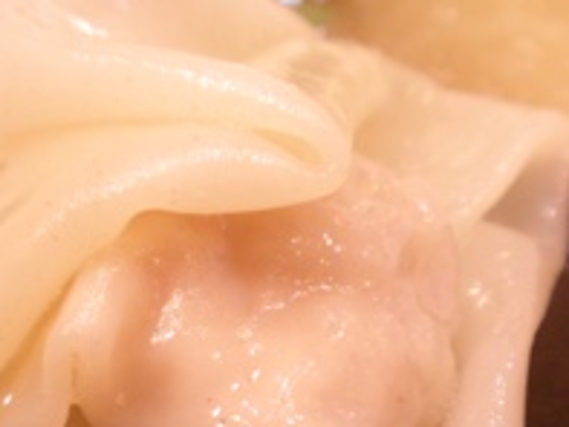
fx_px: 1234
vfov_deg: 19.5
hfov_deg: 25.8
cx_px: 185
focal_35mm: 75
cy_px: 312
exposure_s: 1/15
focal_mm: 6.6
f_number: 3.5
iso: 100
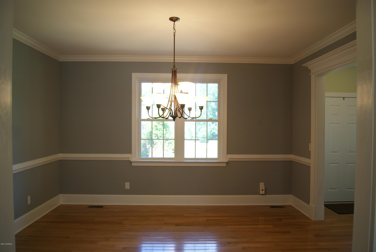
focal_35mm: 27
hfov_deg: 67.3
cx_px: 188
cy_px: 126
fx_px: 282
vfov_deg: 48.0
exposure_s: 1/30
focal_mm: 18
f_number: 3.5
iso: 125
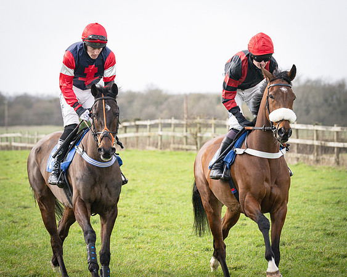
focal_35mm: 234
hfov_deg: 8.3
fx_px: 2398
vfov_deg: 6.6
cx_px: 93
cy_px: 85
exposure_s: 1/1000
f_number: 5
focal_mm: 150
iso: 400
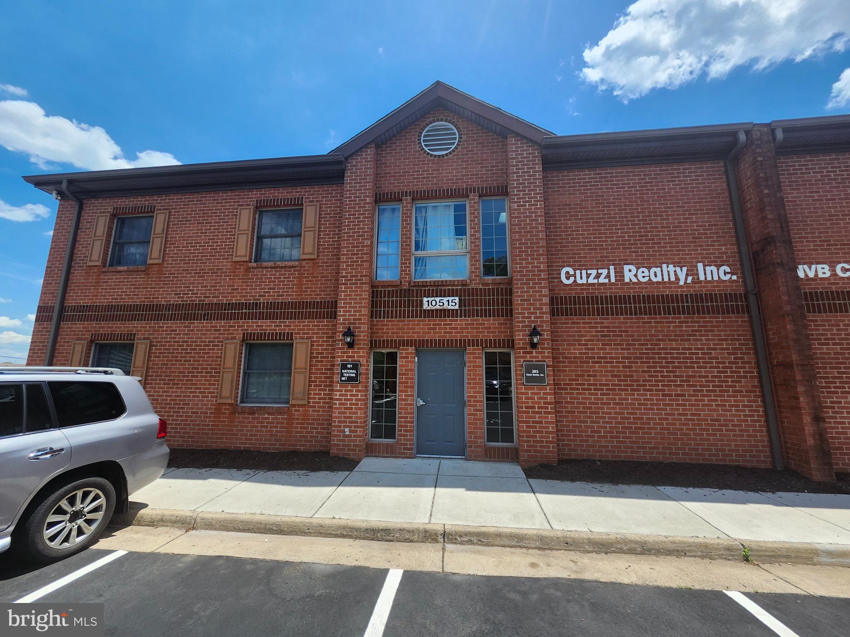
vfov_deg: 89.9
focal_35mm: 13
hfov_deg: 106.2
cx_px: 425
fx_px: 319
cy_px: 318
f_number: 2.2
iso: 40
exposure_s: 1/1376
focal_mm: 1.74
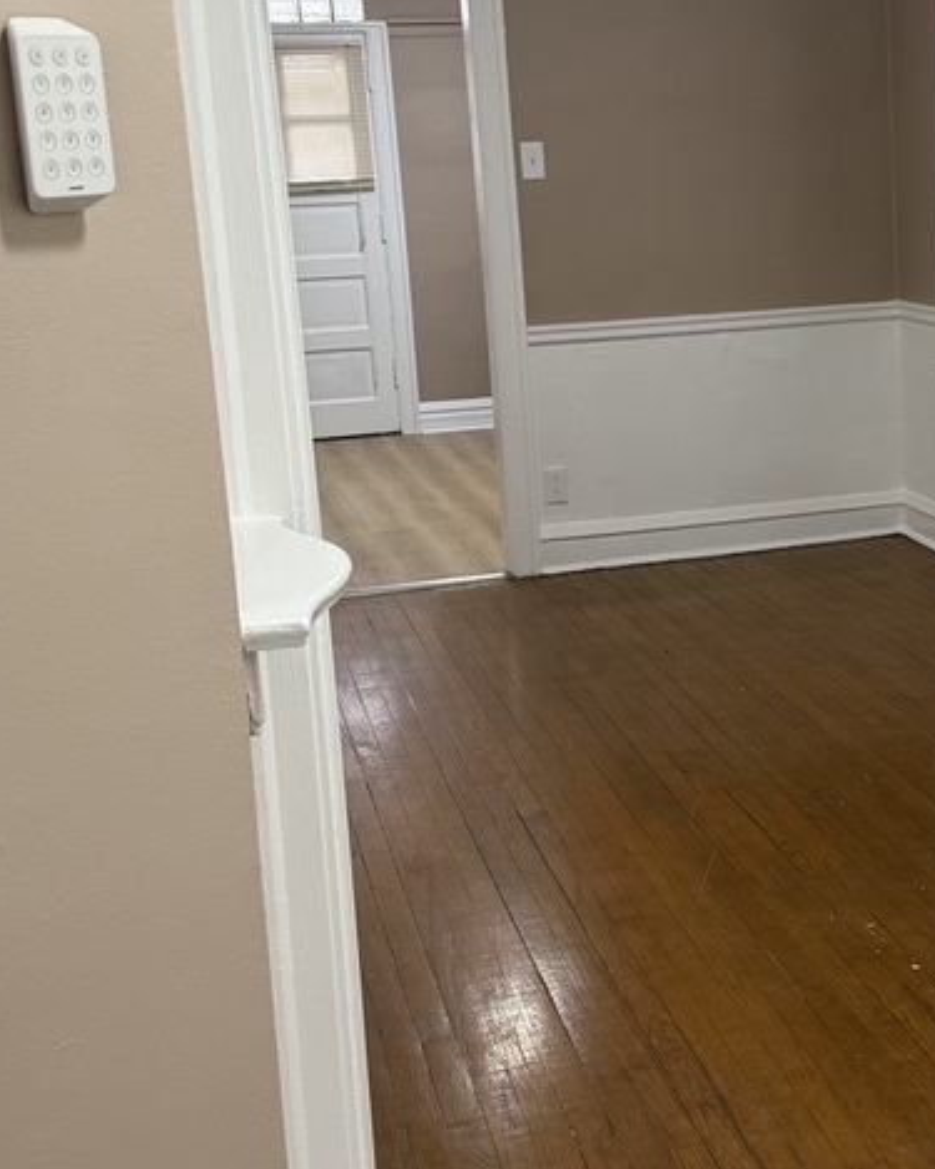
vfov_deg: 34.7
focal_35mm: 54
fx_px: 1868
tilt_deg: -10.6
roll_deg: +1.3
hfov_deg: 27.4
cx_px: 780
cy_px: 501
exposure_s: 1/60
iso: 160
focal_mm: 6.76
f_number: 1.78
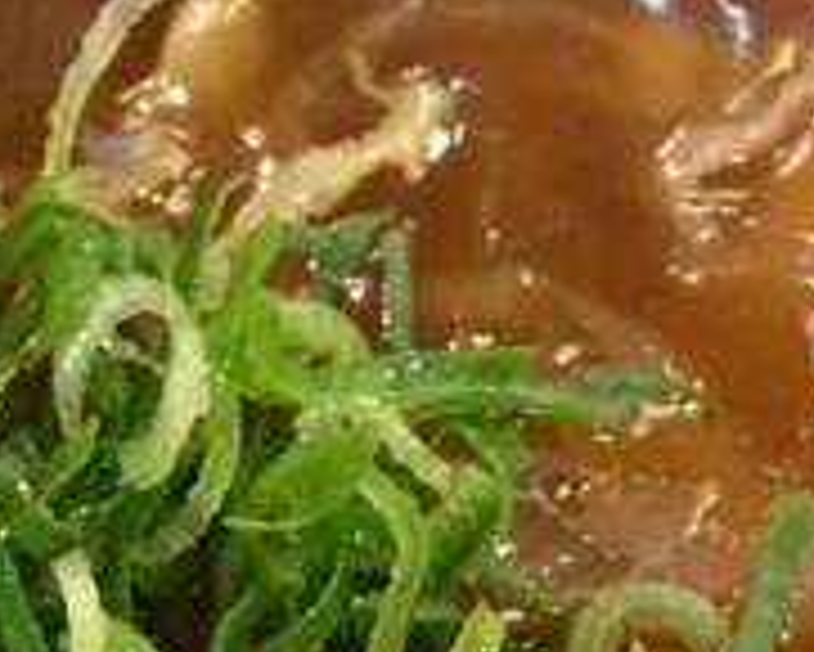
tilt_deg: -66.1
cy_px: 931
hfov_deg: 19.4
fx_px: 2266
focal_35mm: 94
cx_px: -112
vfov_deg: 15.3
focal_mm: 4.15
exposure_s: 1/17
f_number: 2.2
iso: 200
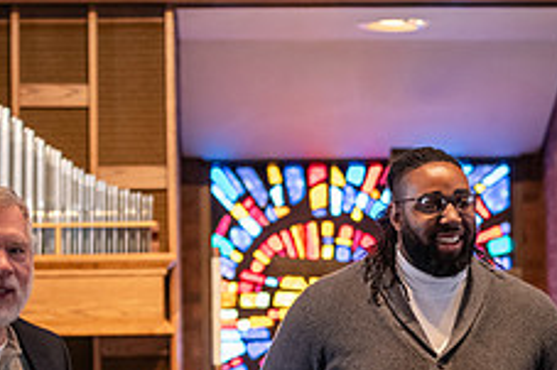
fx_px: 2767
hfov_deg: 11.4
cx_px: 496
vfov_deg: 7.6
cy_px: 312
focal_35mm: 179
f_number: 3.2
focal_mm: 70
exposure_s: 1/160
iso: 1600
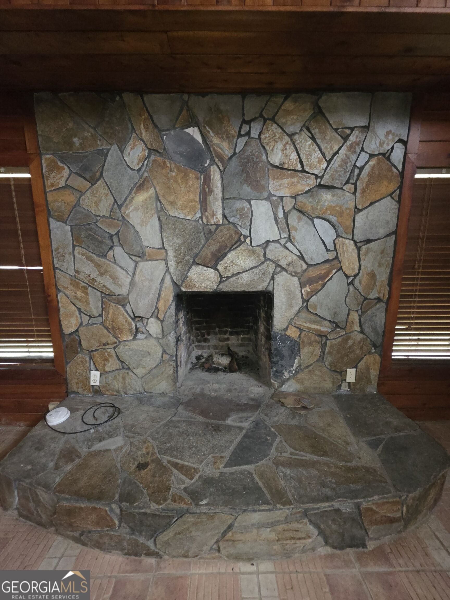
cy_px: 300
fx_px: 225
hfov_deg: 89.9
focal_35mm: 13
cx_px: 225
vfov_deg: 106.2
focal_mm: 2.2
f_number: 1.9
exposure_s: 1/30
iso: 400
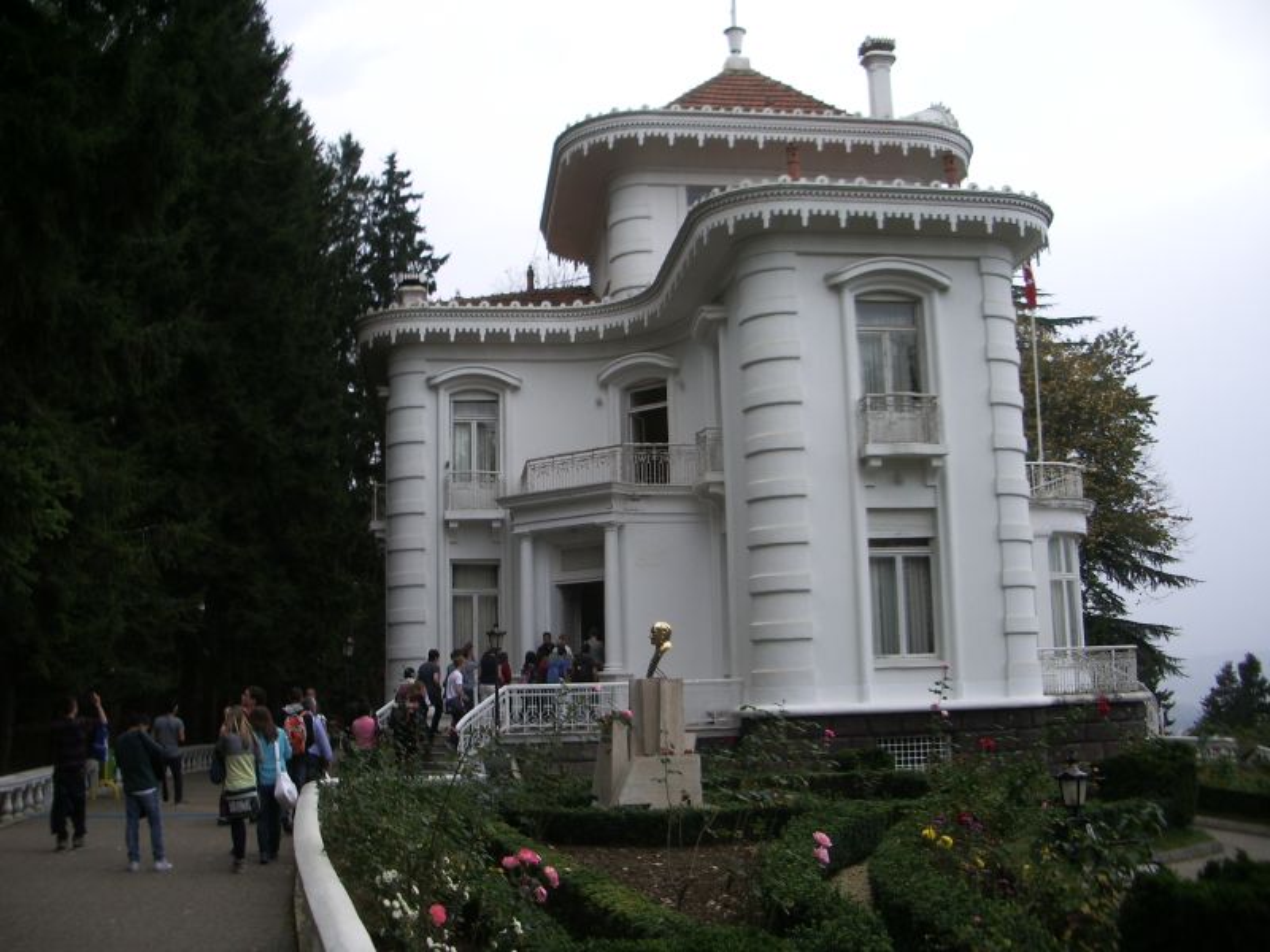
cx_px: 635
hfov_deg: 52.6
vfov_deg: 40.7
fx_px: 1284
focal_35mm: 35
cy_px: 476
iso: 50
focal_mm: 5.8
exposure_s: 1/125
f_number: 2.6
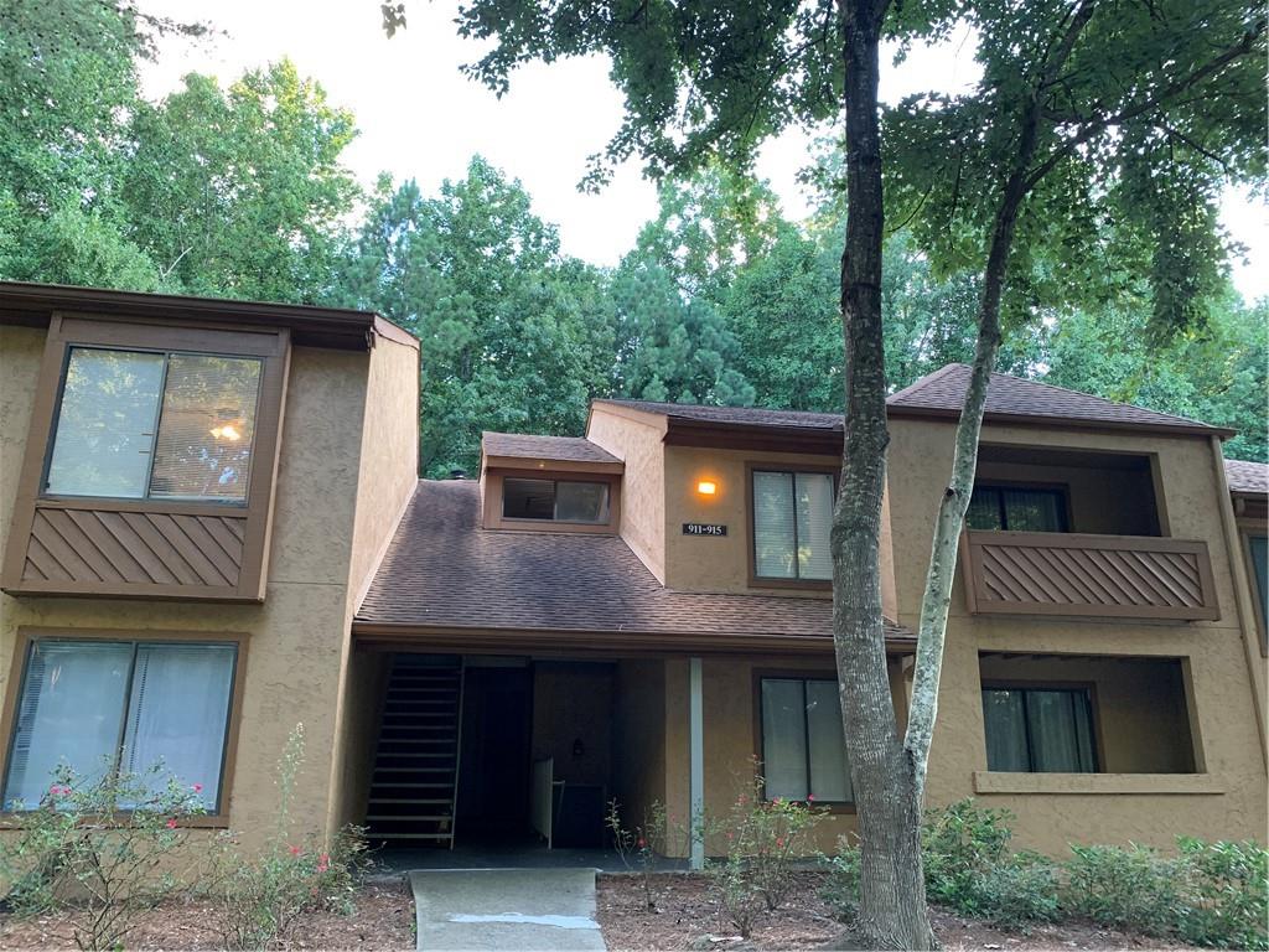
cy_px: 476
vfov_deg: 53.1
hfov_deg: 67.3
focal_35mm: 26
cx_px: 634
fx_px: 953
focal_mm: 4.25
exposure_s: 1/62
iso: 100
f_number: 1.8
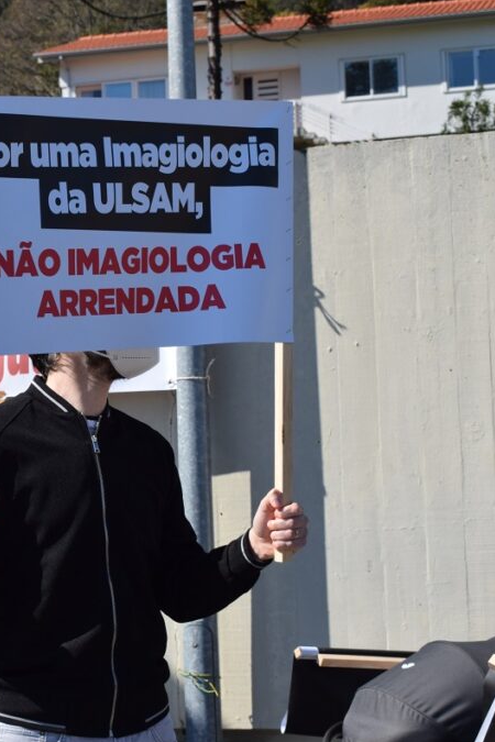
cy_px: 374
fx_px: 1877
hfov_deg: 14.9
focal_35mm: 91
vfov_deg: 22.4
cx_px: 75
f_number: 10
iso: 200
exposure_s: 1/400
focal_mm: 40
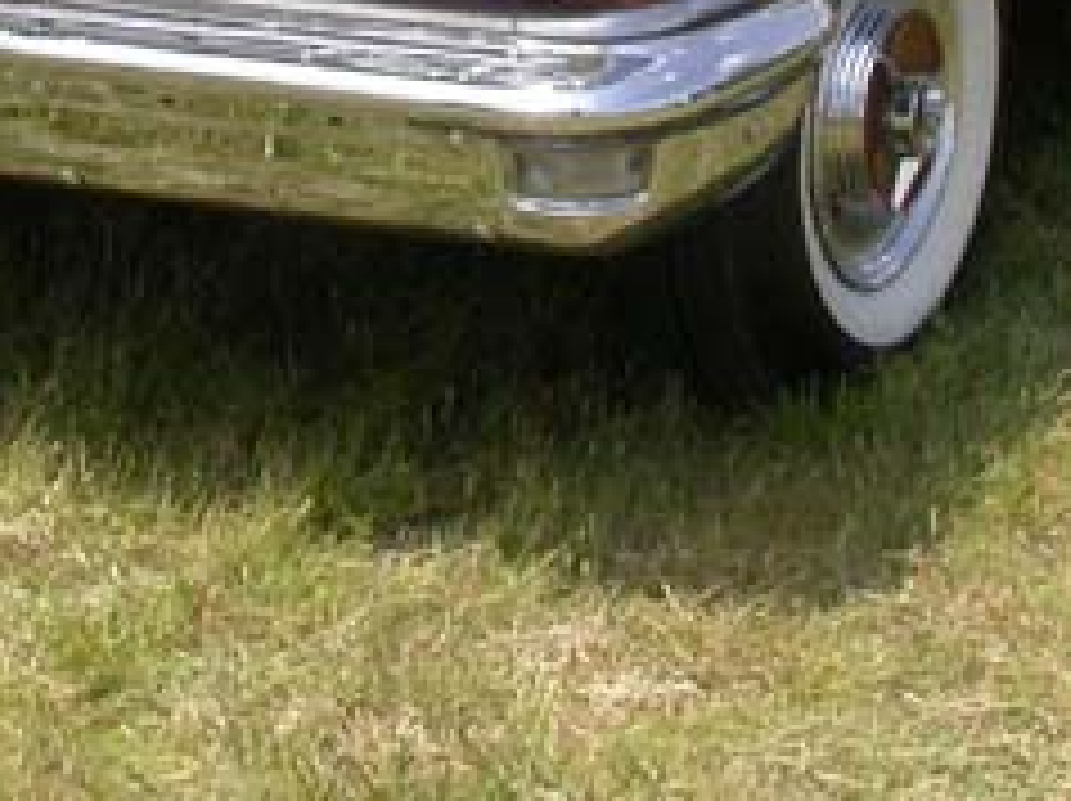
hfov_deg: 15.4
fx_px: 3956
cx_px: 338
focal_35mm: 128
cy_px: -369
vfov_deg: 11.1
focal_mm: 7.85
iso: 100
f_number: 7.5
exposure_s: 1/283
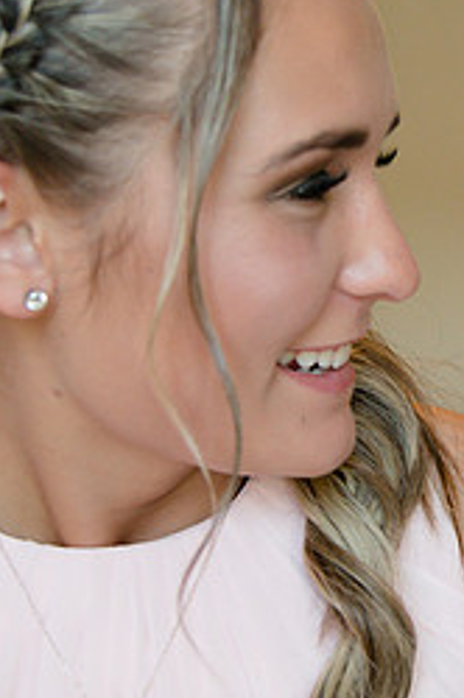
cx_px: 421
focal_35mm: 85
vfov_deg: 23.9
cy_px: 310
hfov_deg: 15.8
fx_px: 1648
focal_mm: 32
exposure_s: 1/320
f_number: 4
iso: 2000
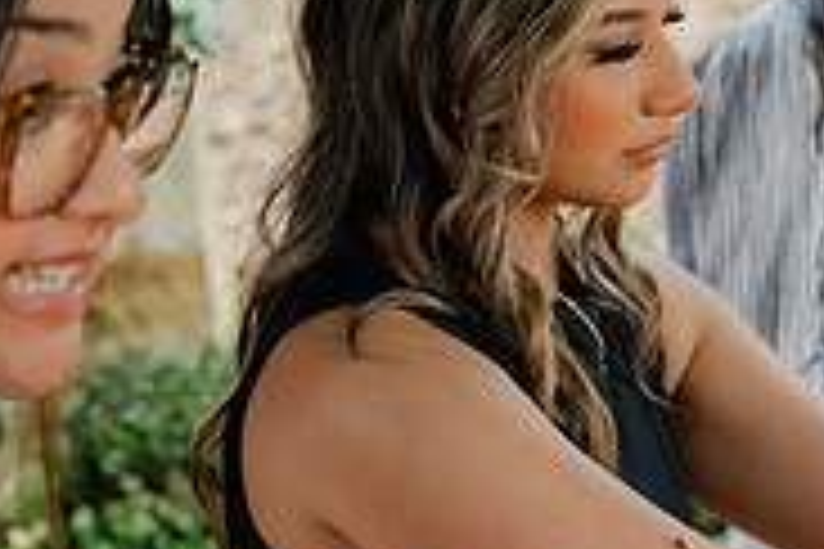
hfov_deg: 14.8
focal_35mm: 133
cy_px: 479
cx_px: 1063
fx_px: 3044
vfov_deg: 10.3
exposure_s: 1/80
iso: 160
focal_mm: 42
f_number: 3.2
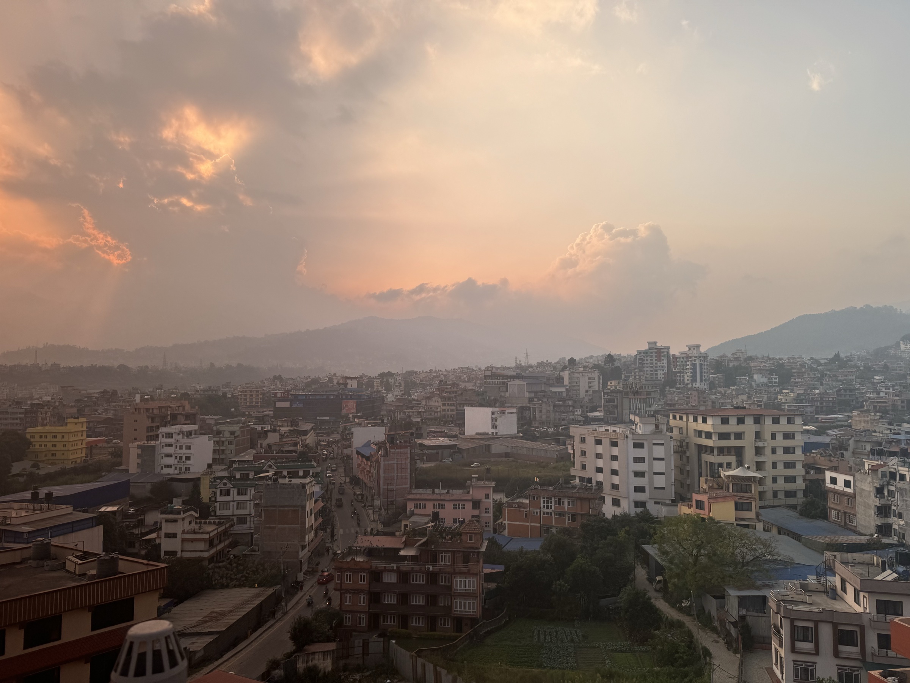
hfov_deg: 71.6
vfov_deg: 56.8
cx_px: 455
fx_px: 631
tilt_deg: +1.8
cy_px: 342
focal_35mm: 24
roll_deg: -0.7
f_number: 1.78
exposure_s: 1/773
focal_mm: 6.76
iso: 80
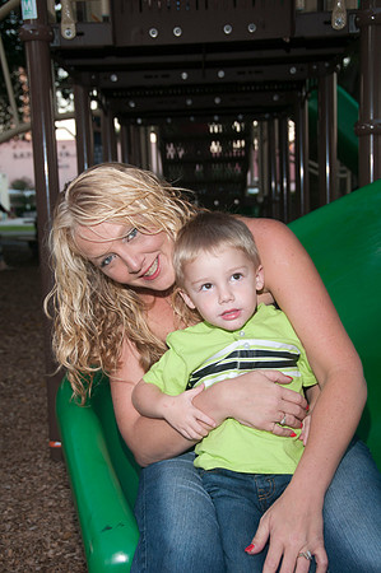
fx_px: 907
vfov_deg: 35.1
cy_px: 286
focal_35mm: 57
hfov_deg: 23.7
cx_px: 190
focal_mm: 38
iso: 200
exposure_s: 1/60
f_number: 6.3
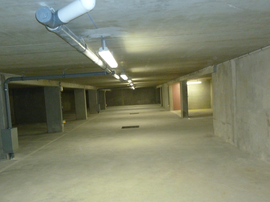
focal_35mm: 33
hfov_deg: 55.3
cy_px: 119
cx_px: 129
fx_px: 257
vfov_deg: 42.8
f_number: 3.3
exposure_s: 1/60
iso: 500
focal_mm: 5
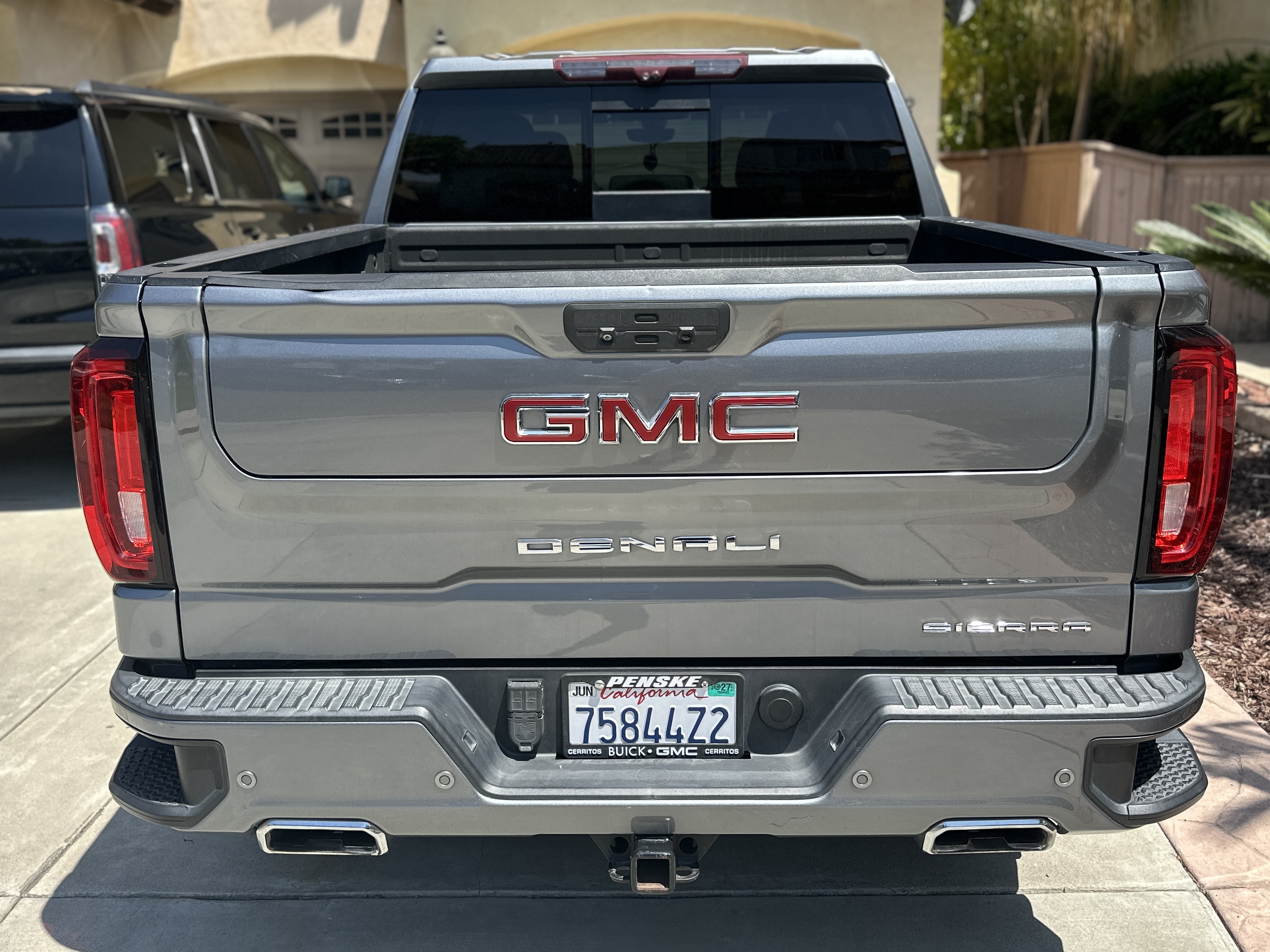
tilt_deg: -10.5
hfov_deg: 69.4
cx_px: 658
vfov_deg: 54.9
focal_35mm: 25
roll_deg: +0.6
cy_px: 481
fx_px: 917
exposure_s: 1/2353
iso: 80
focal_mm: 6.86
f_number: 1.78
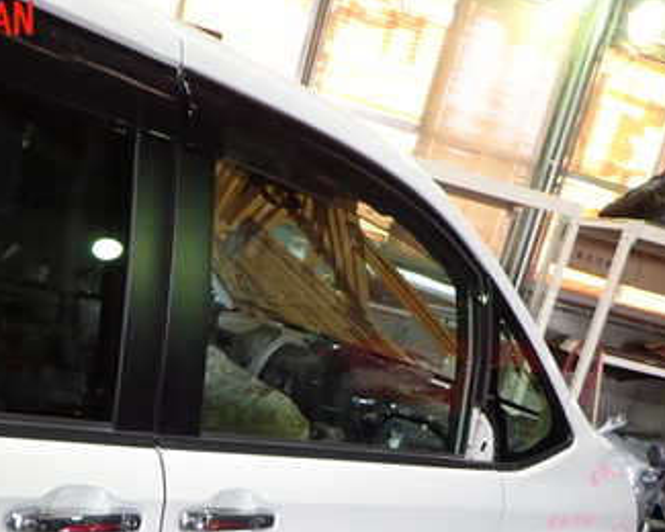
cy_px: 456
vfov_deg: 32.1
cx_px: 276
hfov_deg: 41.0
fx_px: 886
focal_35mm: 45
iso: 200
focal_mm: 4.5
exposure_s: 1/60
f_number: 2
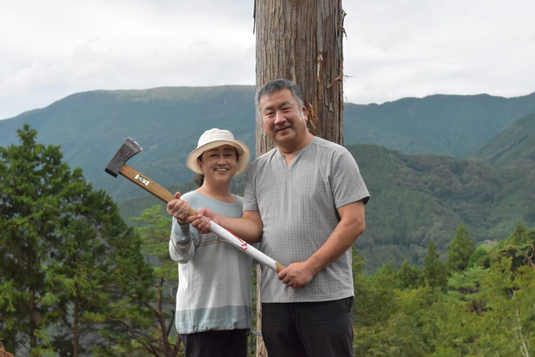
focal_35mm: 52
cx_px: 268
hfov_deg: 37.8
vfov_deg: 25.8
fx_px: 780
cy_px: 178
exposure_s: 1/4000
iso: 5600
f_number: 4
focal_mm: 35
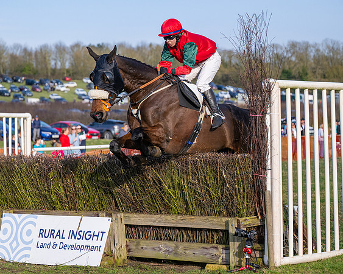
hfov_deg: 19.8
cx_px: 152
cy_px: 120
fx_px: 983
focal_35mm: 97
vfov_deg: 15.9
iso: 400
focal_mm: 70
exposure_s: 1/5000
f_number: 2.8
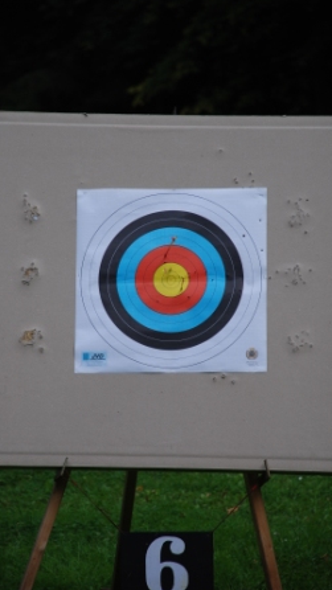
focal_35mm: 214
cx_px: 164
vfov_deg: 10.1
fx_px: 3341
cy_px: 295
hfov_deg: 5.7
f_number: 5.6
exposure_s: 1/250
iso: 200
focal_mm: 135
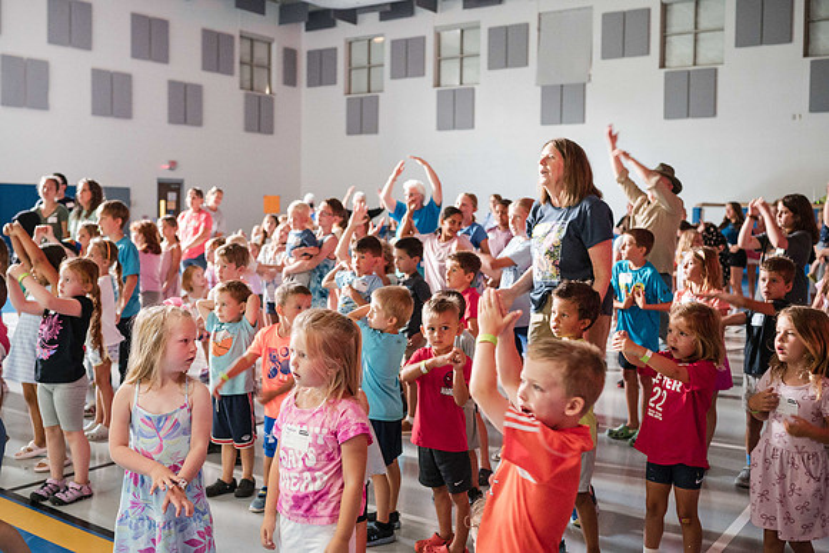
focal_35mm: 38
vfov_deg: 34.6
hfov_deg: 50.1
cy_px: 264
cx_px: 410
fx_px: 887
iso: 8000
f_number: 2.8
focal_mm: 35
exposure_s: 1/60
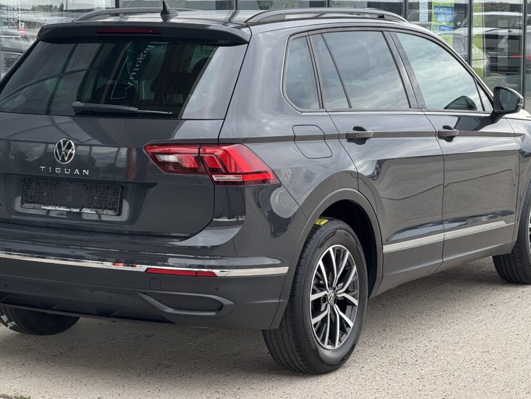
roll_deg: -0.1
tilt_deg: -6.4
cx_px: 257
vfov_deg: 15.4
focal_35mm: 96
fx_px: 1473
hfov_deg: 20.4
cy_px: 190
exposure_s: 1/101
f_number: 2.8
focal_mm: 9
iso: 25
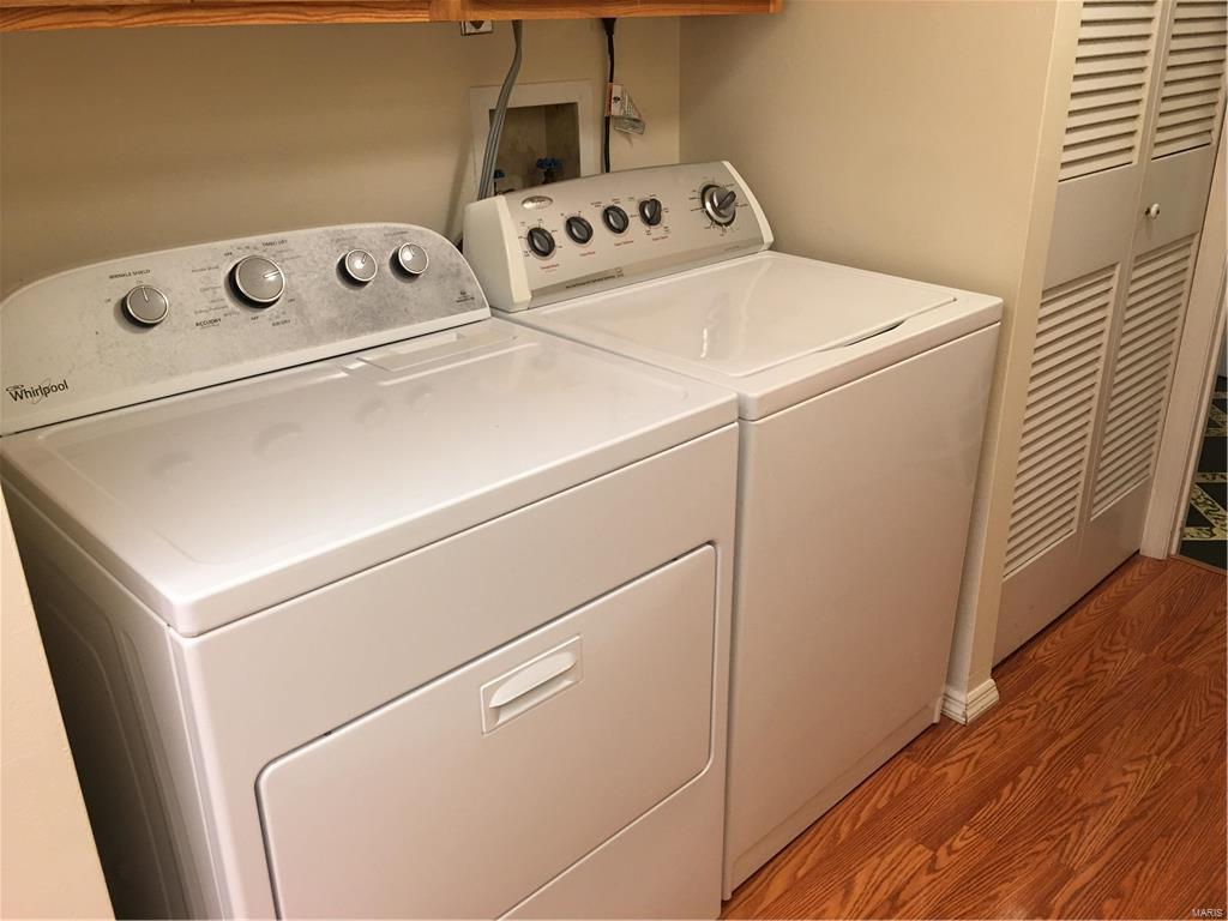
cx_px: 614
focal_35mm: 29
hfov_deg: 61.7
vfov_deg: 48.2
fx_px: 1029
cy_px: 460
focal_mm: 4.15
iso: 40
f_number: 2.2
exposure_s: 1/15
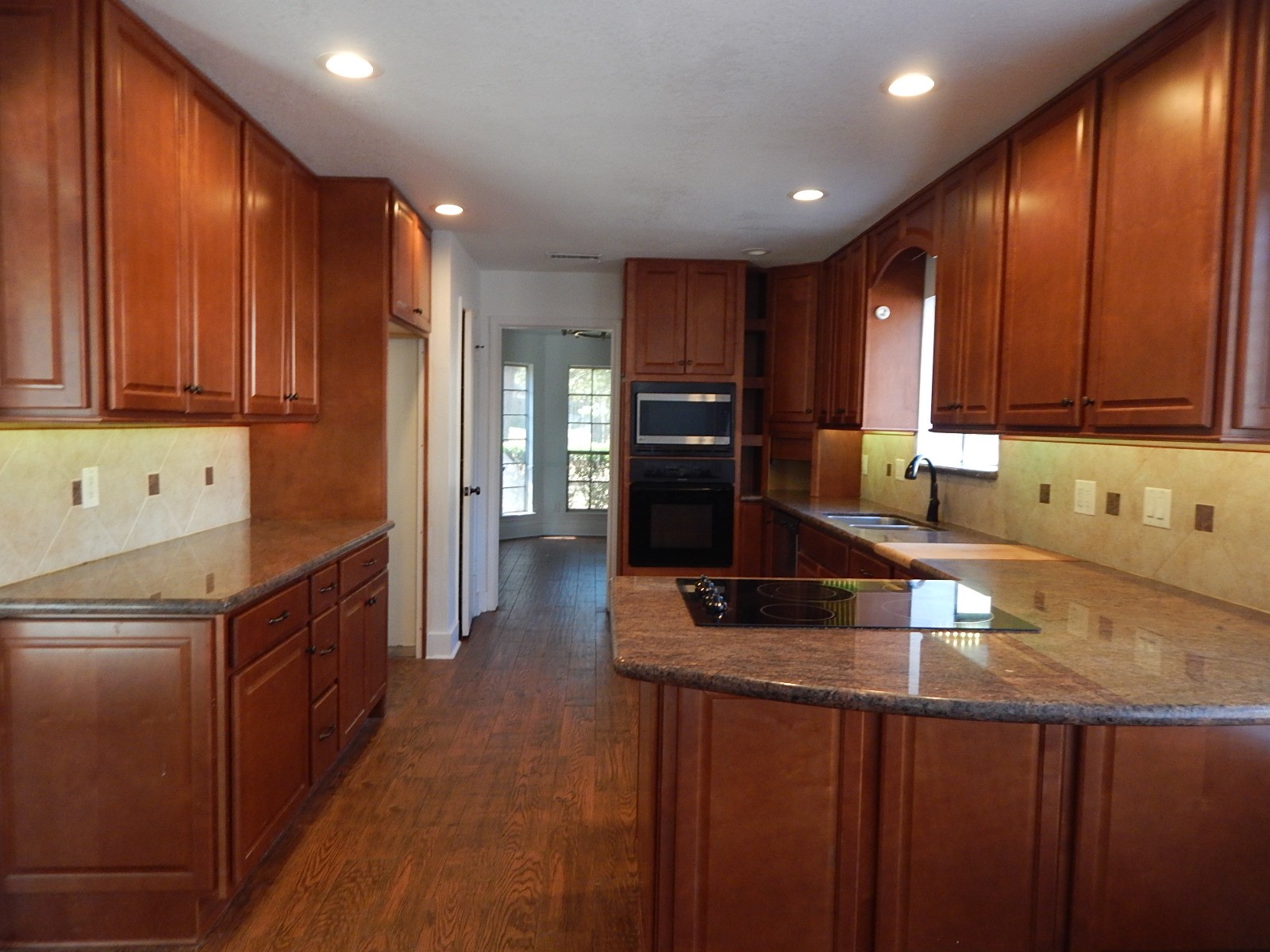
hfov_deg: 76.4
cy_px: 476
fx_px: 807
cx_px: 635
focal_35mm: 22
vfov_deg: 61.1
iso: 220
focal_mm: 4
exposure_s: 1/30
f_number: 3
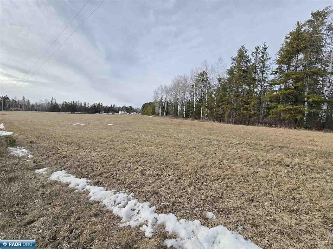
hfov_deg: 106.2
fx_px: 125
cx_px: 166
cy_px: 124
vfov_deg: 89.9
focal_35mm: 13
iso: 50
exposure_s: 1/1614
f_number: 2.2
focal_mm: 2.2
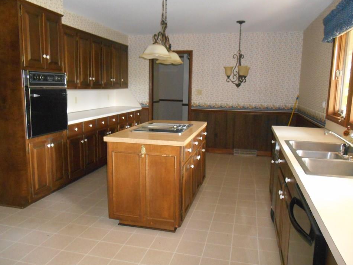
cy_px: 133
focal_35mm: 28
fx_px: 285
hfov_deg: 63.4
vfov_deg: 49.7
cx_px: 179
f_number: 3.4
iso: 800
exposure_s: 1/25
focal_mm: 4.7
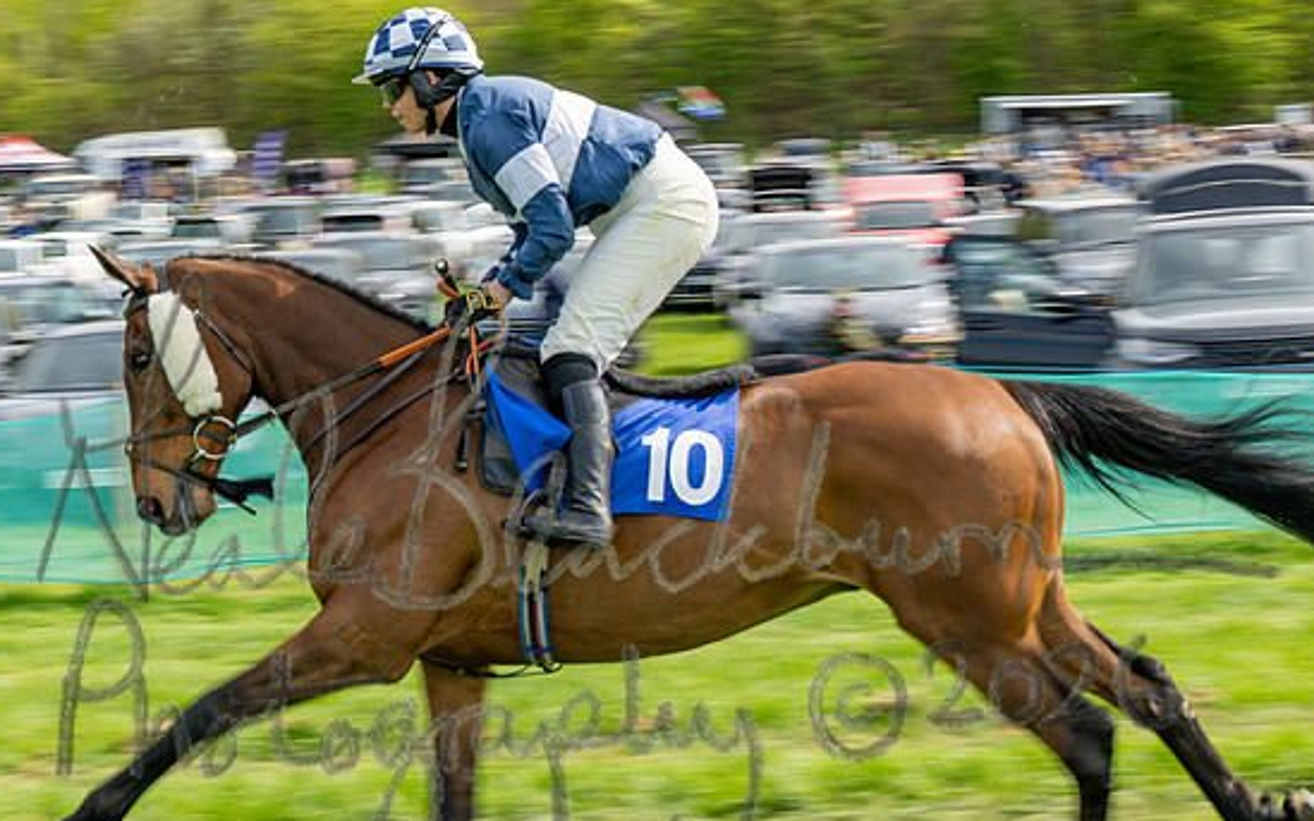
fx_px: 4010
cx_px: 628
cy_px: 413
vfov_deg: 11.7
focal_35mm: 112
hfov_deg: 18.6
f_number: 9
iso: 100
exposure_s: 1/160
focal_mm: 70
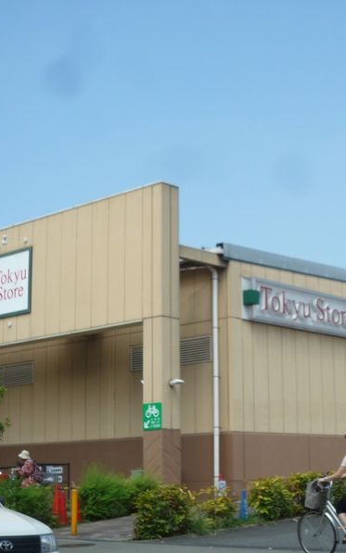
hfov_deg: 19.3
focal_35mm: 67
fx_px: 1011
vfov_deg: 30.6
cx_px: 261
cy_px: 278
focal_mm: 8.3
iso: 100
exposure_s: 1/800
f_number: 4.3
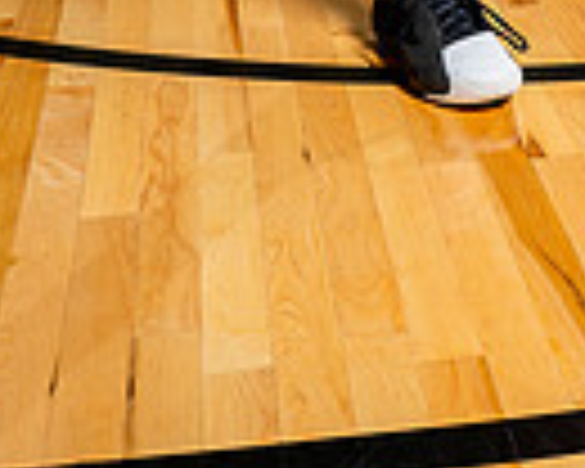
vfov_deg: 14.1
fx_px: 1524
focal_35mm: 88
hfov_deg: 20.6
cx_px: 652
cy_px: -522
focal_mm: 27
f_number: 5.6
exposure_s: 1/250
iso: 250
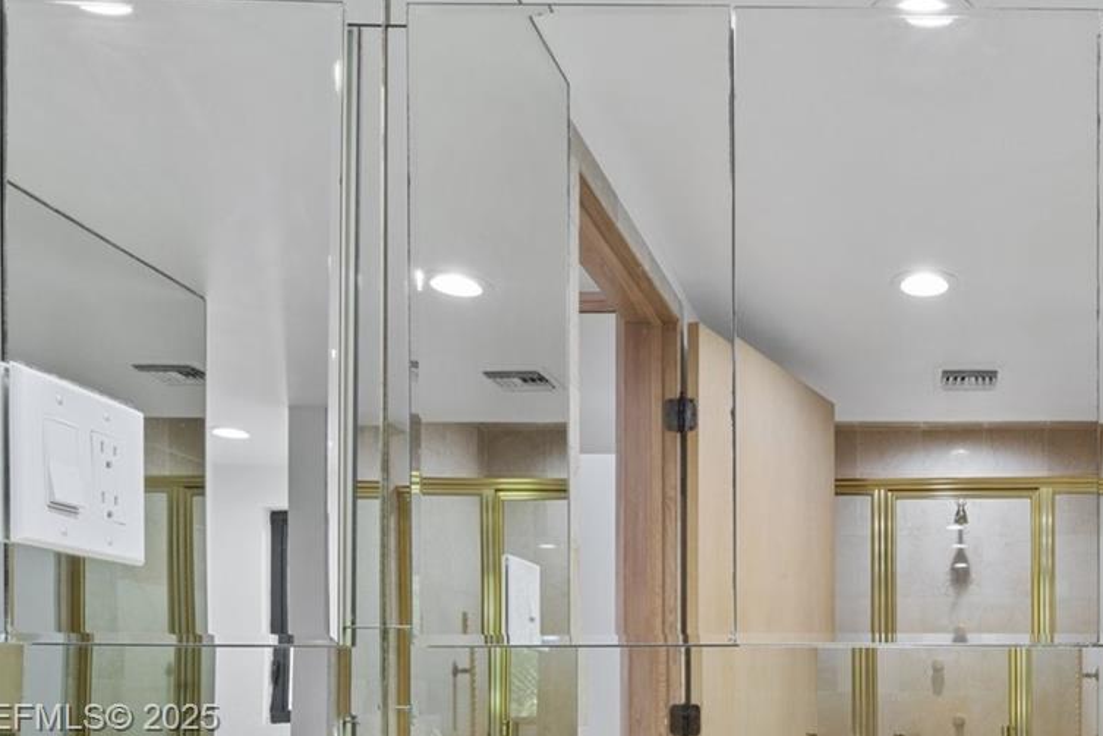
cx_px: 935
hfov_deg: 51.1
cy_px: 720
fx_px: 1042
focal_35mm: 34
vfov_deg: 35.5
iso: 320
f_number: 8
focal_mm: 16
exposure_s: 1/1.25
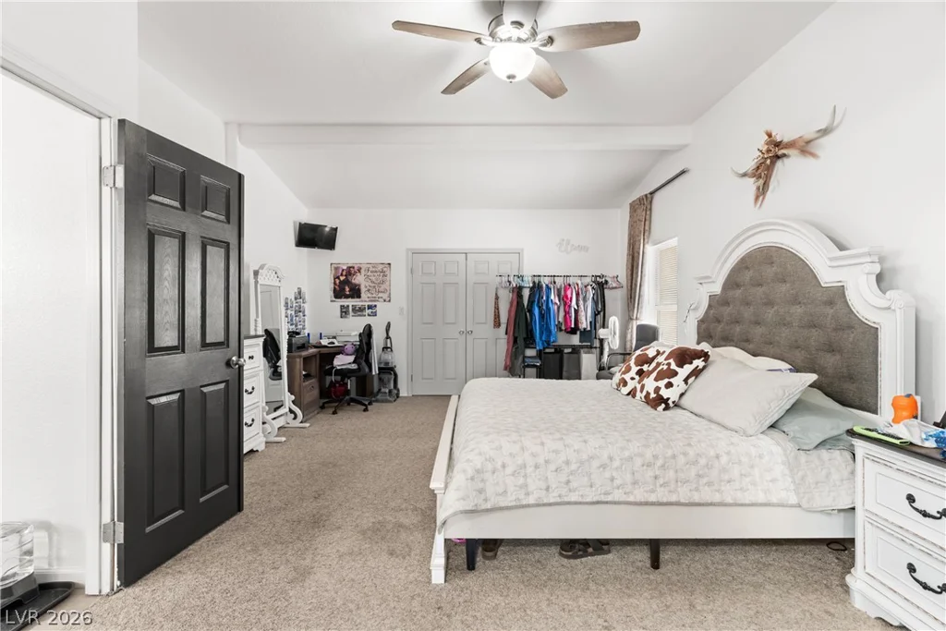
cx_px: 473
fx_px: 447
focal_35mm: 17
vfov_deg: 70.5
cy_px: 316
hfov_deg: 93.3
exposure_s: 1/2
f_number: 8
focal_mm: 17
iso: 400
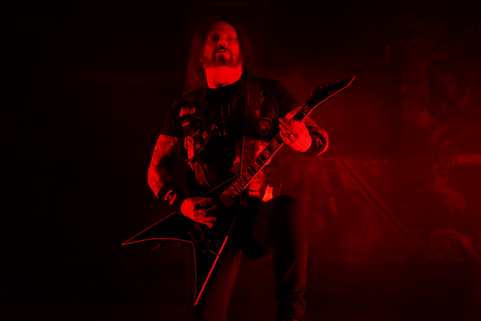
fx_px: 1403
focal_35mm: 105
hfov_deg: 19.5
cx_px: 240
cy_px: 160
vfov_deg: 13.0
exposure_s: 1/125
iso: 320
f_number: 4
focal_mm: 105
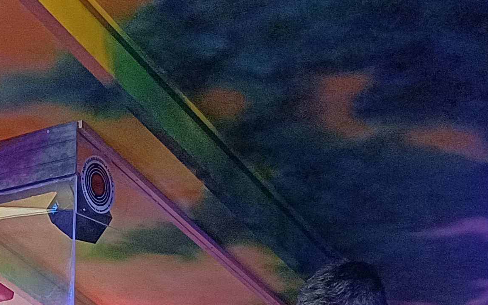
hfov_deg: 21.8
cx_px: 11
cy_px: 527
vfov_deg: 13.0
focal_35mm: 92
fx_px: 1224
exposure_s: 1/25
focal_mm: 4.65
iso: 500
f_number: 1.8
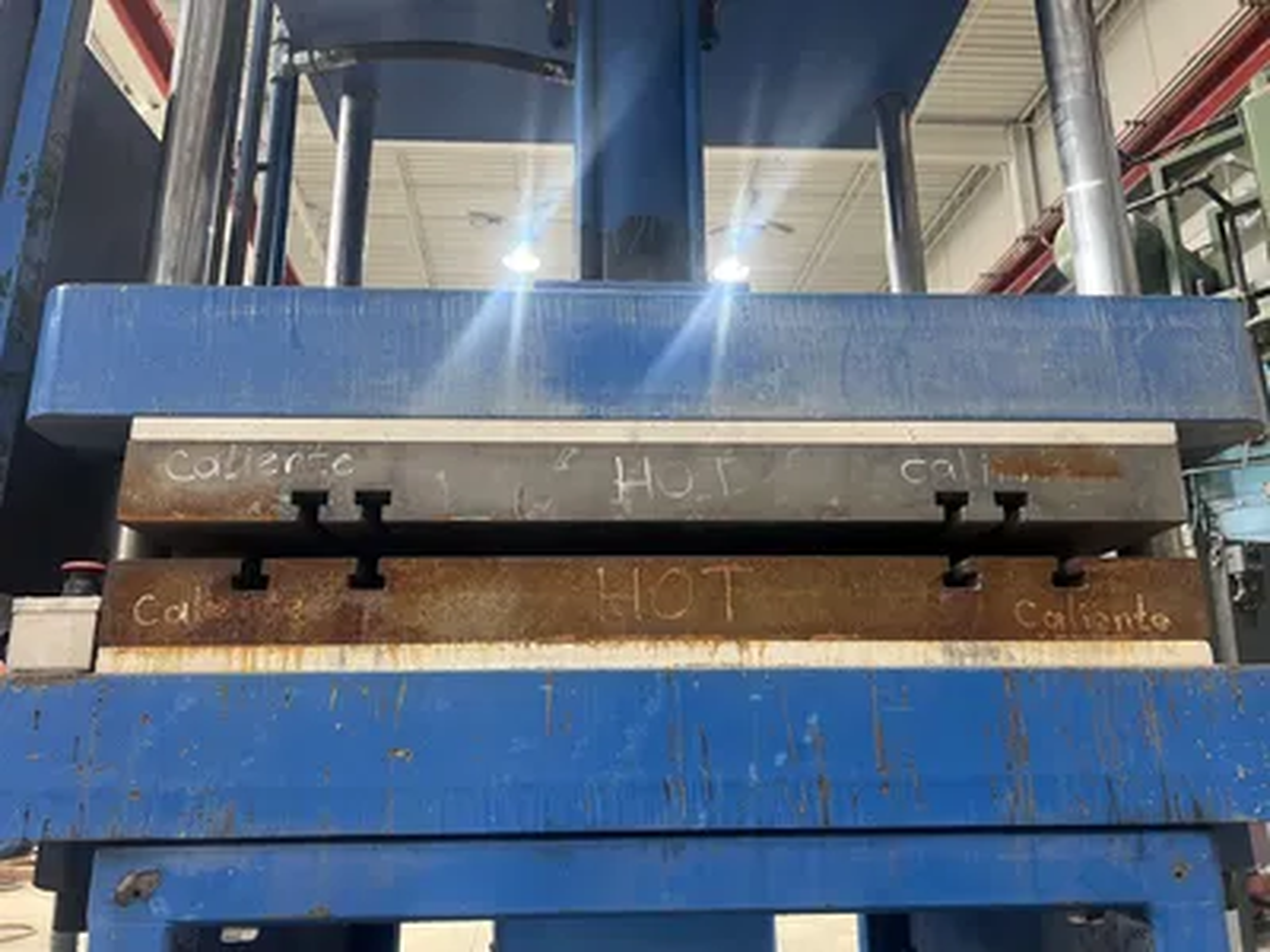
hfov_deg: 67.3
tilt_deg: +14.7
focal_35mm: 26
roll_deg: +0.7
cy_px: 476
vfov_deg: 53.1
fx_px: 954
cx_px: 635
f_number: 1.5
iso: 160
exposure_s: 1/60
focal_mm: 5.7
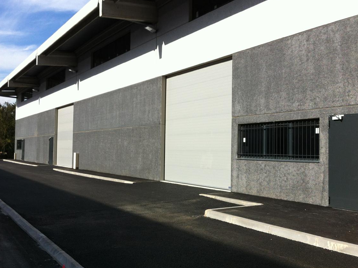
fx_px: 413
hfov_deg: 46.8
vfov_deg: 35.9
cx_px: 187
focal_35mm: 40
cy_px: 133
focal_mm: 3.85
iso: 80
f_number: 2.8
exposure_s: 1/1160
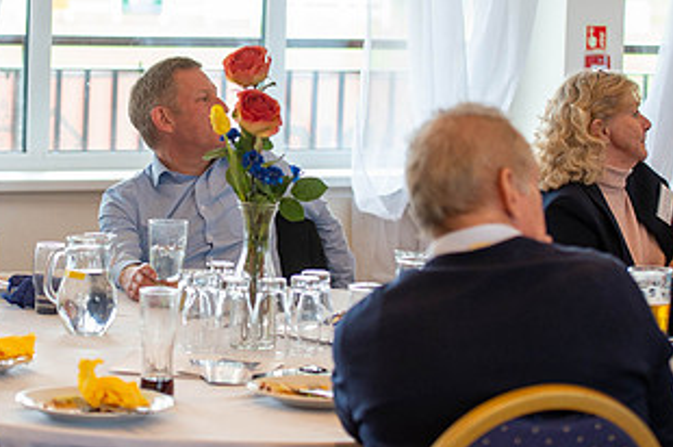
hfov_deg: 15.6
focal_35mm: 131
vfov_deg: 10.4
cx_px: 182
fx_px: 2446
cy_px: 104
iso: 1250
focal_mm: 70
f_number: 2.8
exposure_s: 1/60
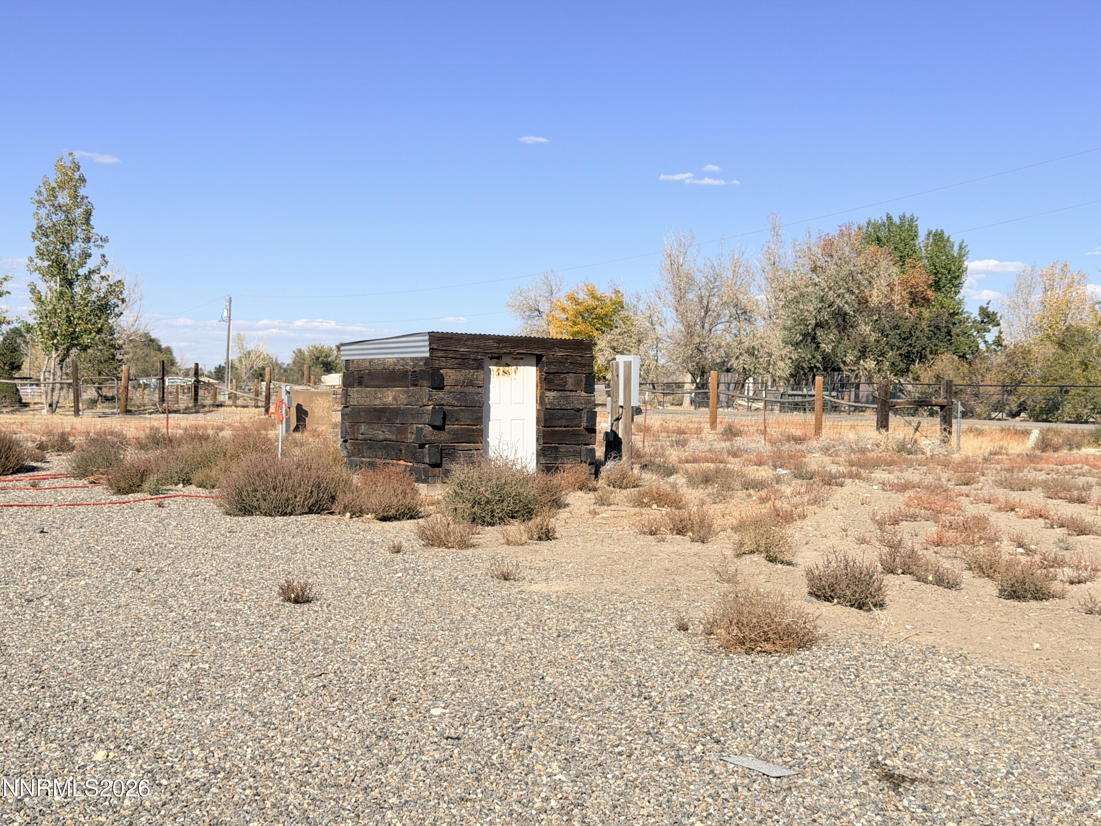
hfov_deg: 39.7
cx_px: 550
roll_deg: +0.0
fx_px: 1527
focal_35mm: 48
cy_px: 413
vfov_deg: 30.3
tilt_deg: -0.8
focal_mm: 6.76
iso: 64
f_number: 1.78
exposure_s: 1/3891
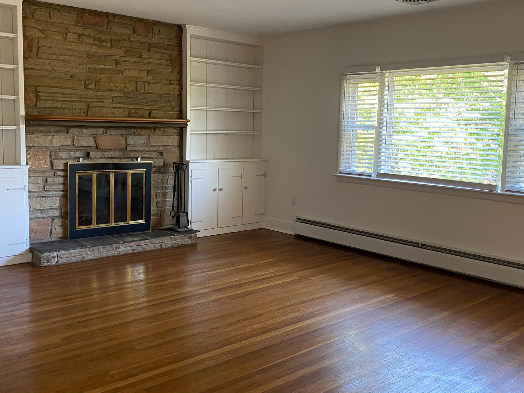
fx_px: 545
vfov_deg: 39.6
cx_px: 297
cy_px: 176
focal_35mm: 36
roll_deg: -1.6
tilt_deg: -7.1
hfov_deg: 51.2
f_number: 1.8
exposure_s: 1/60
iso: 160
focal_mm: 4.25
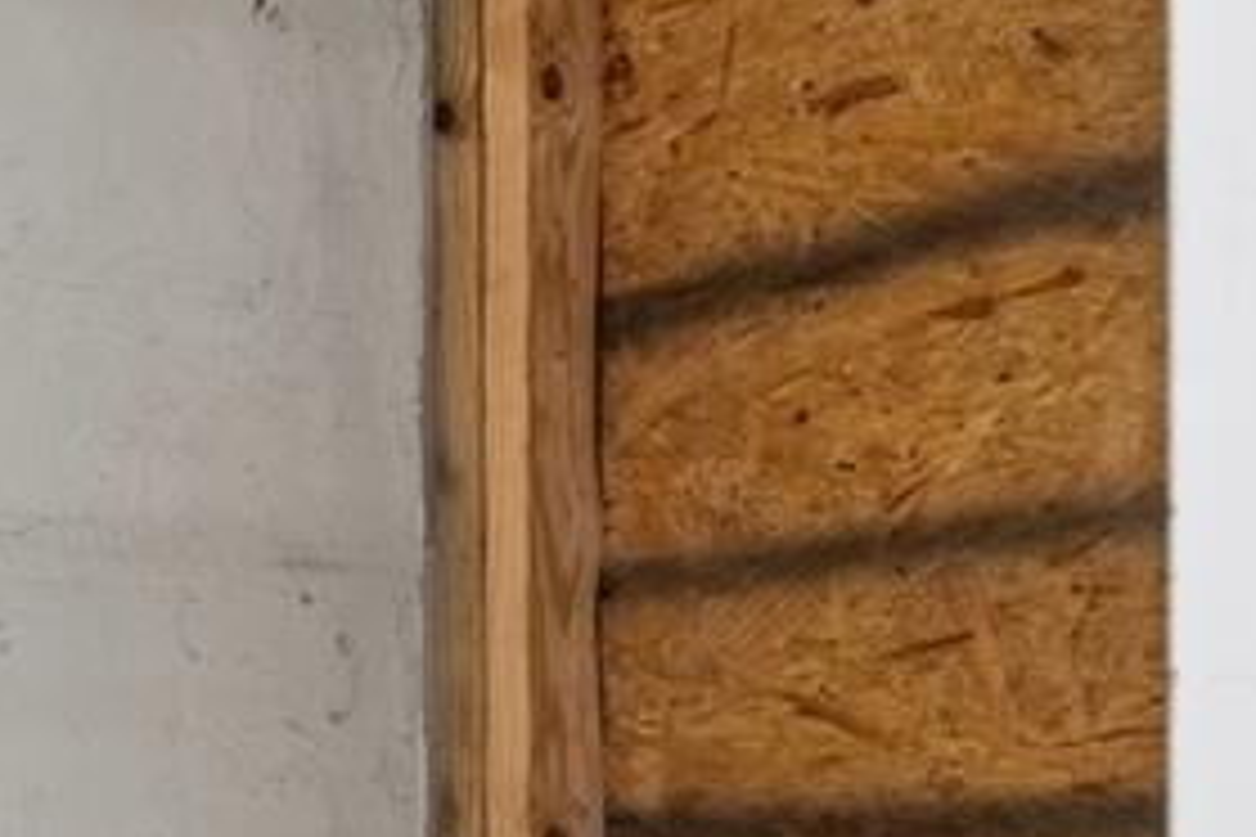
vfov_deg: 23.2
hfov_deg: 22.7
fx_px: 1919
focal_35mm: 55
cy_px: 914
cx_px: -945
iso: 250
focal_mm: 10
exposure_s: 1/20
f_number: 8
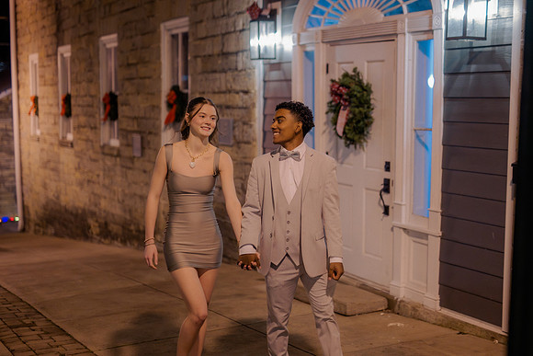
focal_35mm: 56
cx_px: 300
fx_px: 833
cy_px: 200
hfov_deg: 35.5
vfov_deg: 24.1
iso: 2500
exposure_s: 1/200
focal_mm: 50
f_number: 1.4
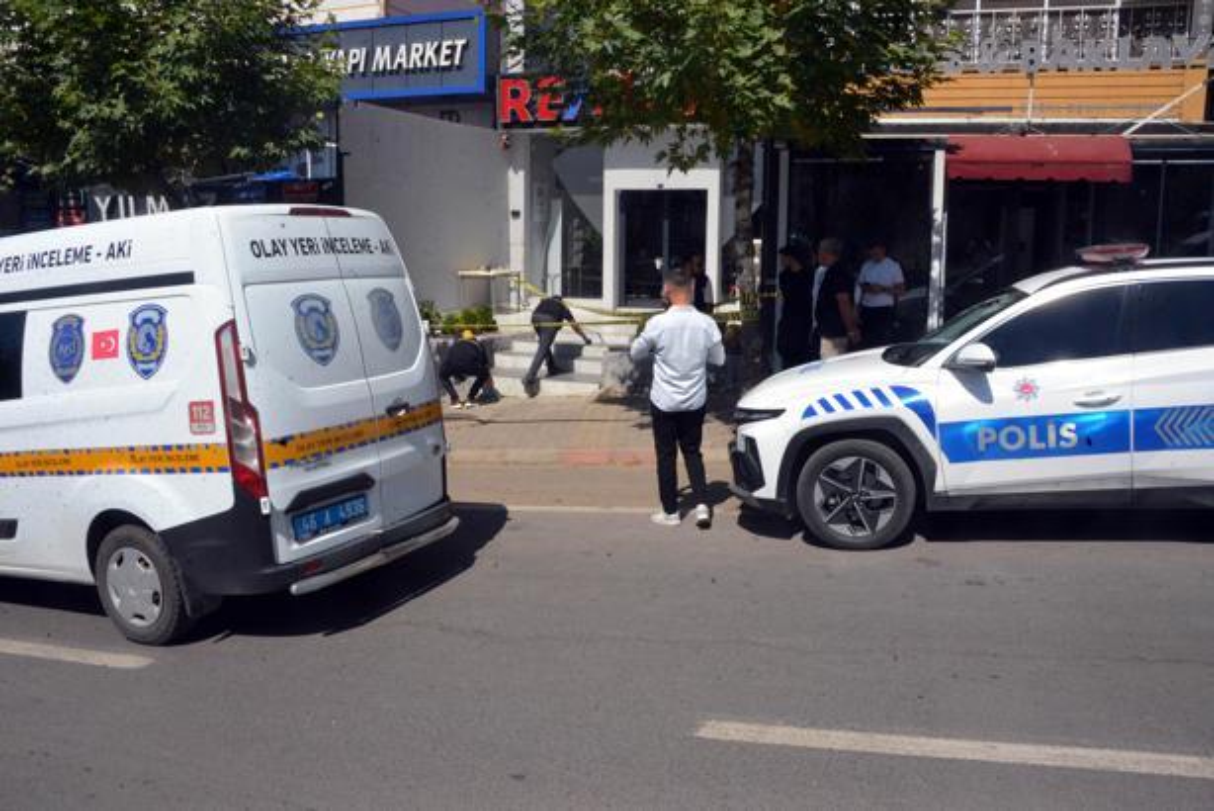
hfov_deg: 65.4
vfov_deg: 46.4
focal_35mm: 28
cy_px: 406
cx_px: 607
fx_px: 945
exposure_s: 1/2000
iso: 5000
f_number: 22
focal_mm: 28
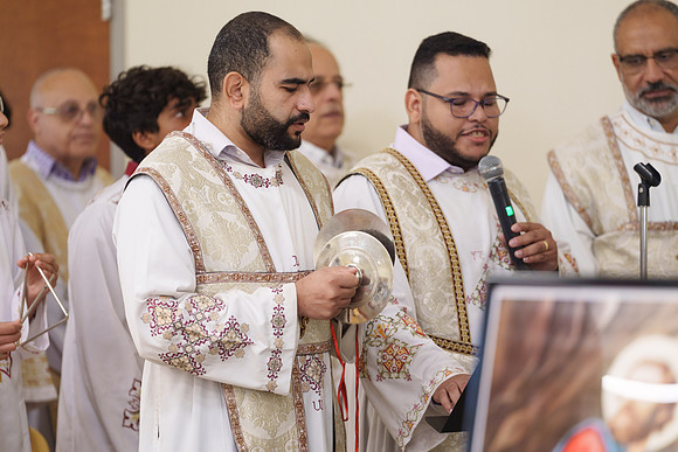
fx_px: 3711
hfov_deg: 10.4
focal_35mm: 197
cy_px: 226
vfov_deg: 7.0
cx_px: 339
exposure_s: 1/160
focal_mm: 197
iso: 1250
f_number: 2.8
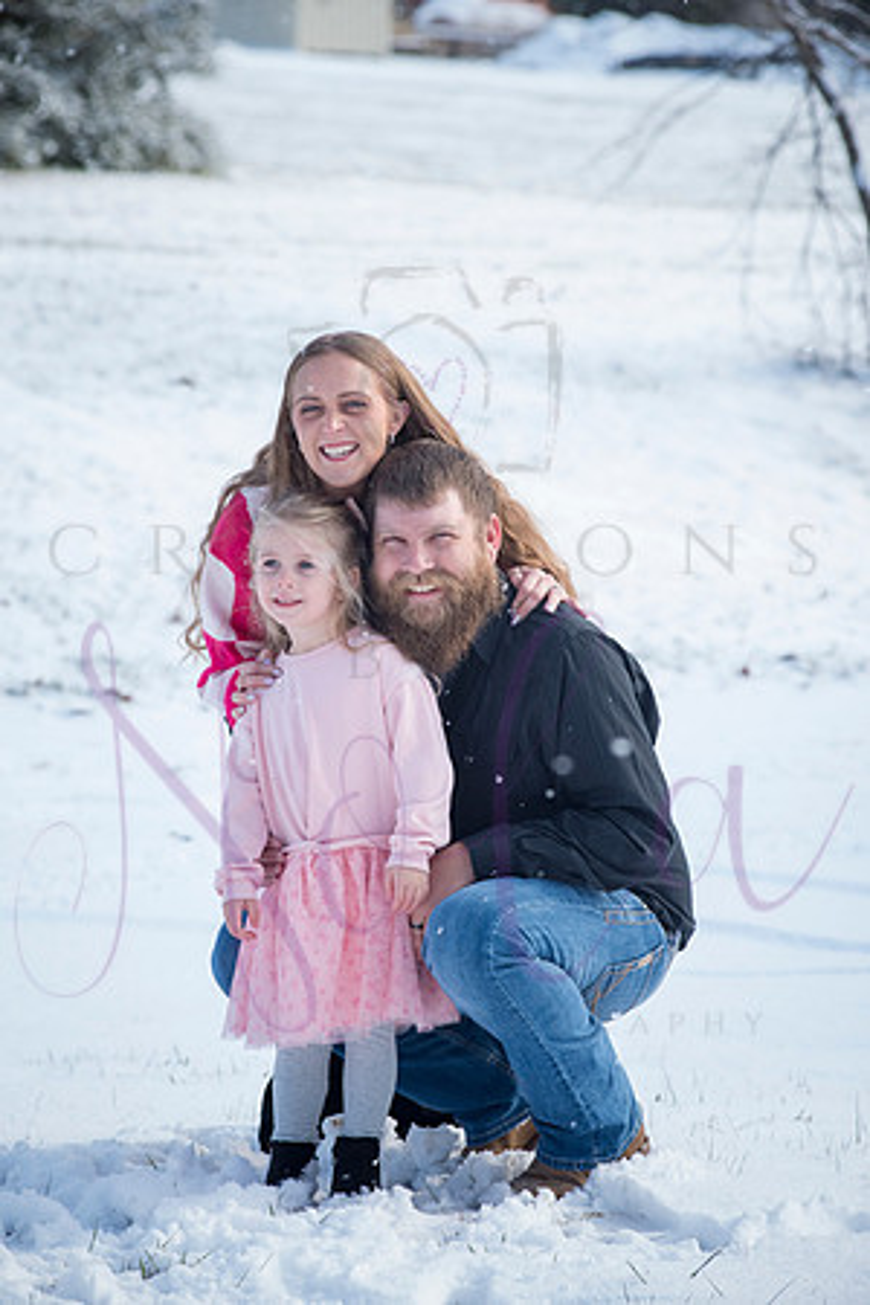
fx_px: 5256
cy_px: 652
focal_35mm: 145
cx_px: 435
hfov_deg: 9.5
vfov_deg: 14.2
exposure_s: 1/800
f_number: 7.1
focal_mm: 145
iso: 640
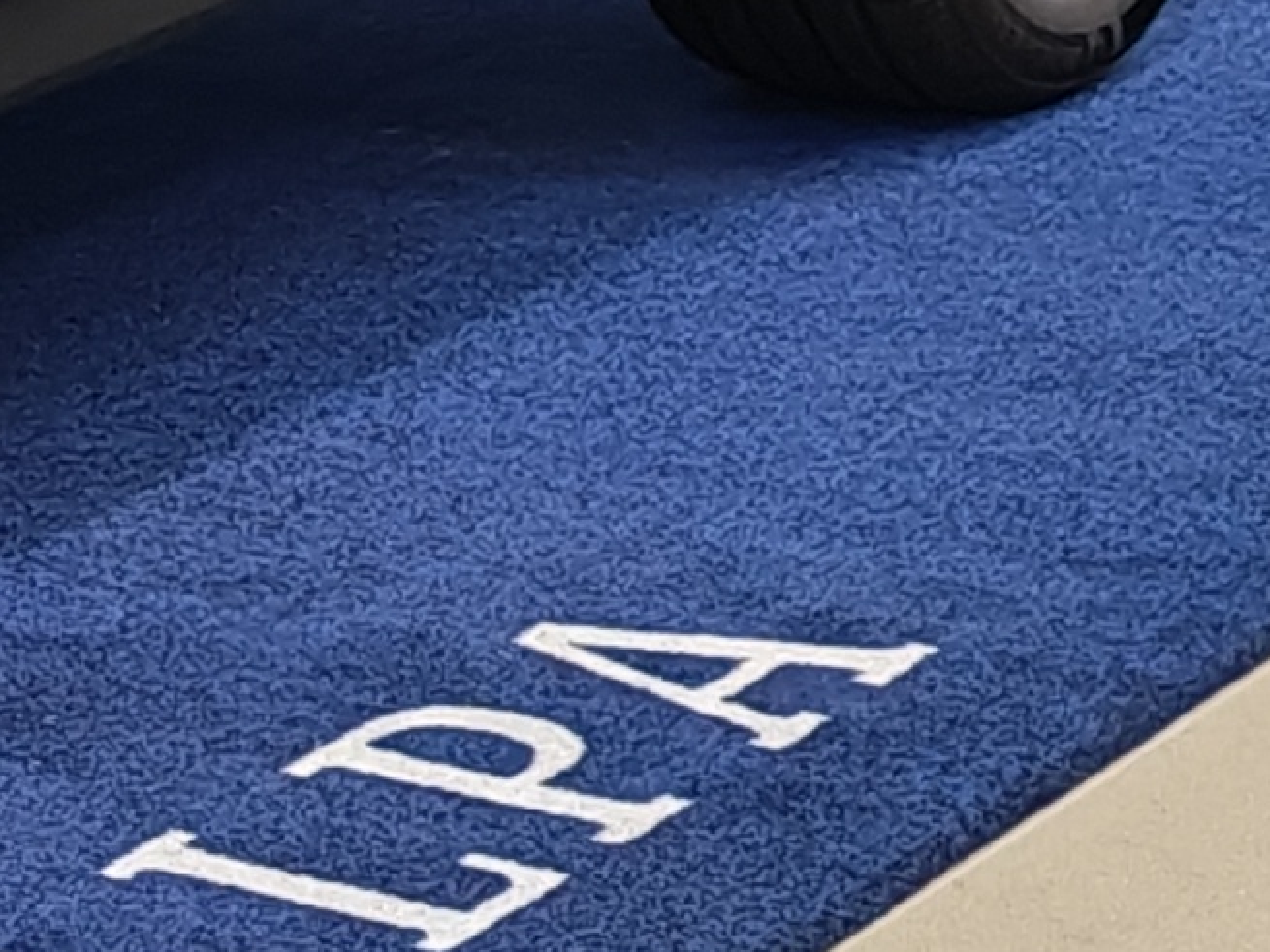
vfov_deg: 6.7
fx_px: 8033
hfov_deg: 8.3
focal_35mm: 219
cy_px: -175
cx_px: -1761
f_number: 1.9
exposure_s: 1/100
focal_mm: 6.12
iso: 400
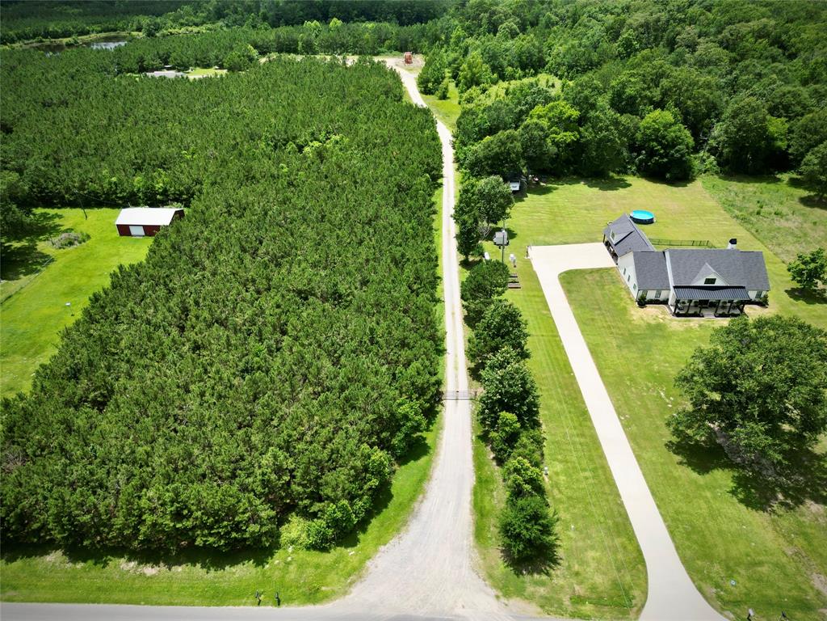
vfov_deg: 56.8
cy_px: 310
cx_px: 414
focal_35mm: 24
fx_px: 573
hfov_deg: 71.6
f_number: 1.7
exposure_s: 1/2500
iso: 150
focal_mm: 6.72
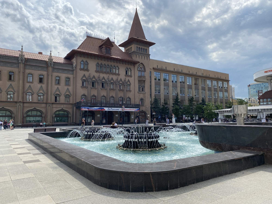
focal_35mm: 26
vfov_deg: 53.1
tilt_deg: +5.8
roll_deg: +0.8
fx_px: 204
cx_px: 136
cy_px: 102
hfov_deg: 67.3
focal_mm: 4.25
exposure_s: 1/3497
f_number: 1.8
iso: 32
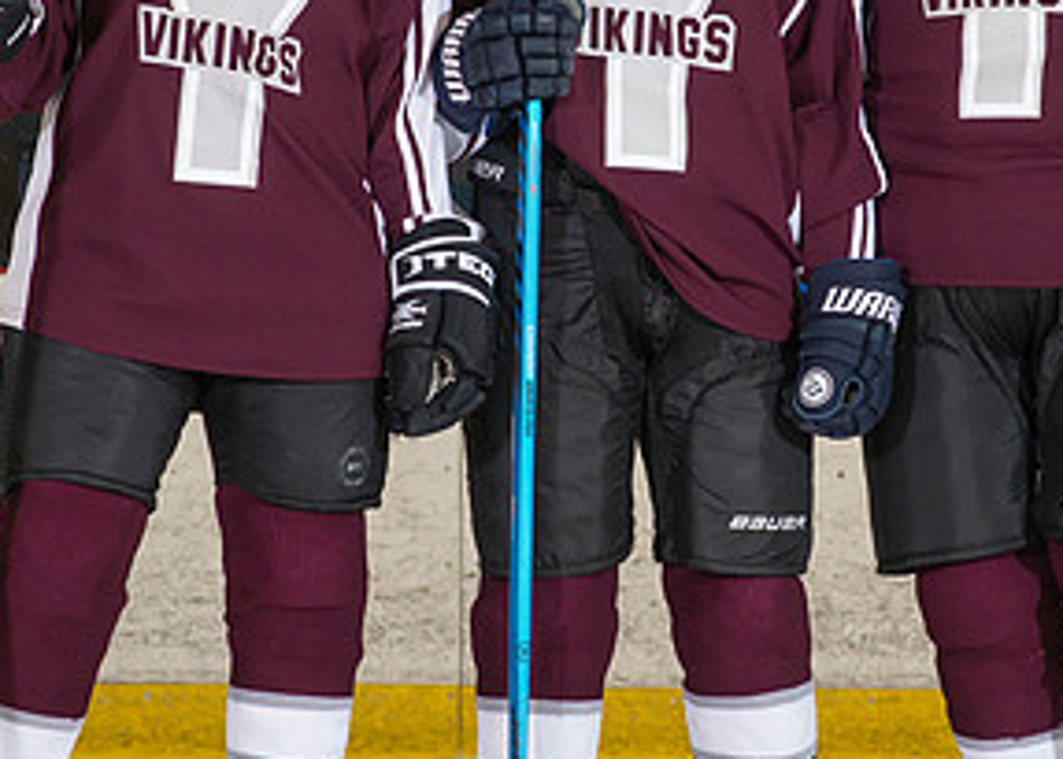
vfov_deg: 4.7
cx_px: 648
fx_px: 9178
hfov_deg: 6.6
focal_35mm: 304
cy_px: 165
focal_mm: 85
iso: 800
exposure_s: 1/100
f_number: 6.3
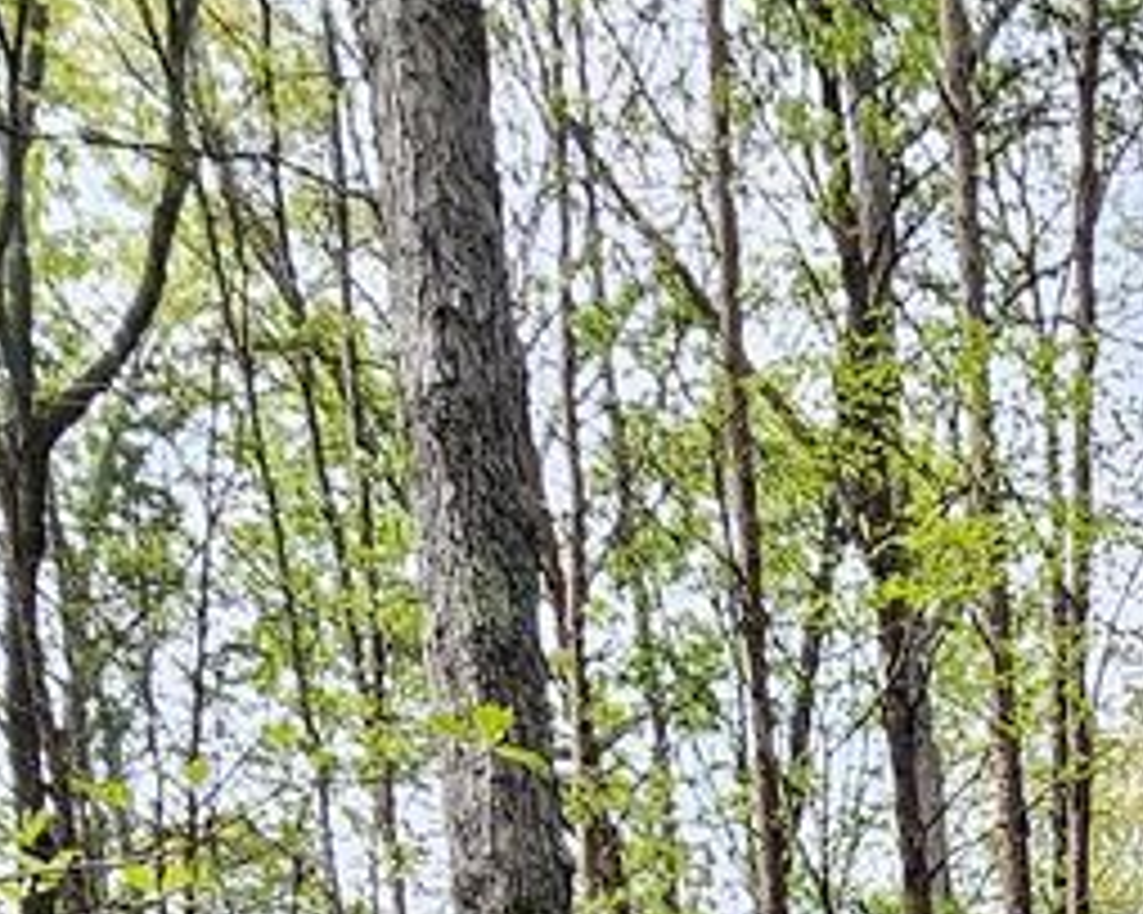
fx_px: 2536
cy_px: 2348
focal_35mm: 75
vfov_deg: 13.3
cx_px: 1665
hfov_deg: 21.7
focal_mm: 2.2
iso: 50
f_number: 2.2
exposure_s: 1/197
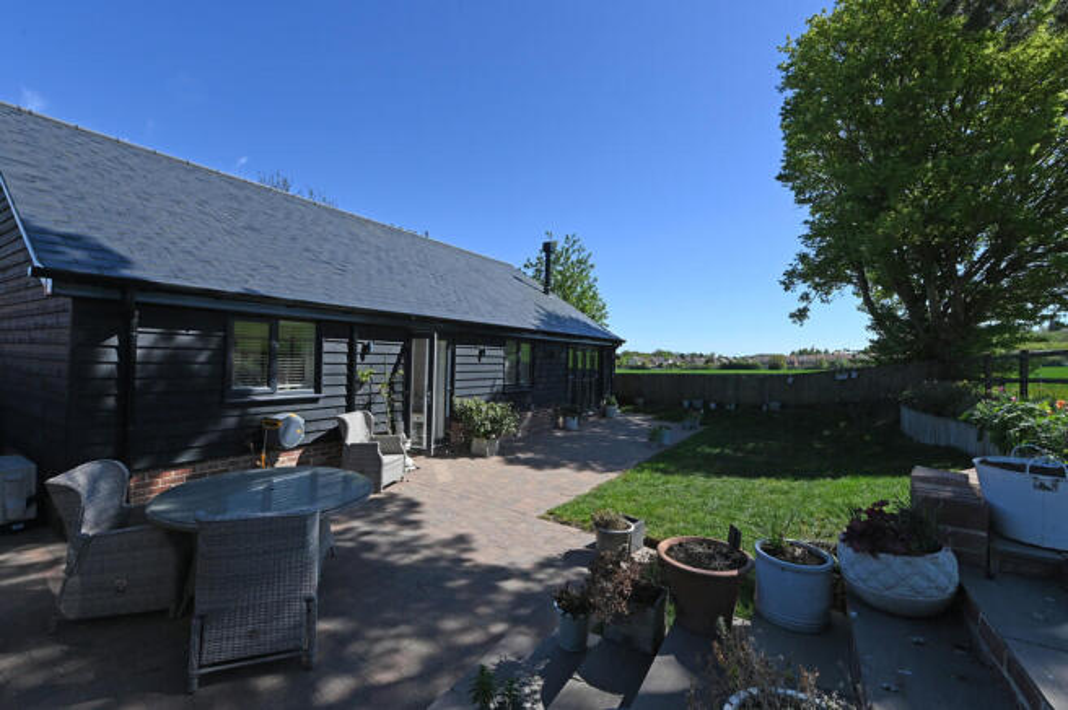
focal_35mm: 15
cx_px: 534
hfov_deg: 100.4
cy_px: 355
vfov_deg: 77.2
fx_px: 445
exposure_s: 1/500
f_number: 11
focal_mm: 15
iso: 320
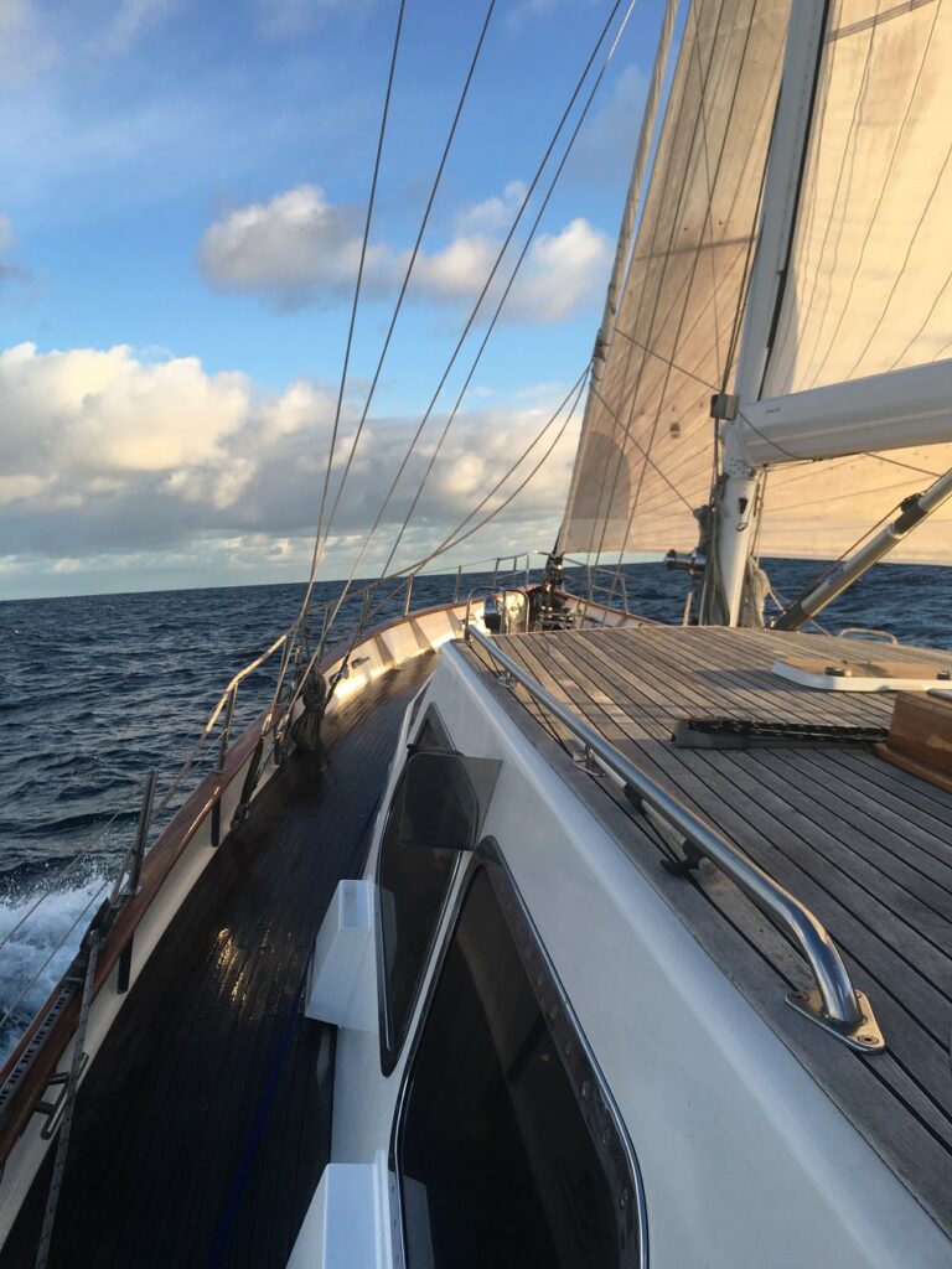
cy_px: 634
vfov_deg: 61.7
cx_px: 476
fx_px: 1063
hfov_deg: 48.2
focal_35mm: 29
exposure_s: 1/384
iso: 25
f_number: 2.2
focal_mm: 4.15
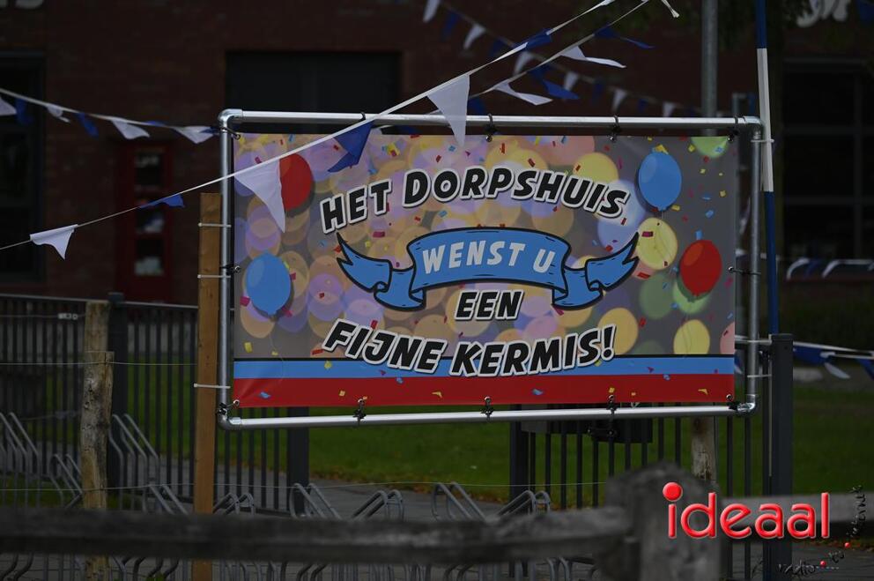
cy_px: 290
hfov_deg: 9.4
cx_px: 437
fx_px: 5335
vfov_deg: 6.2
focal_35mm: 220
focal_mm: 220
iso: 320
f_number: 5.6
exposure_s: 1/2000
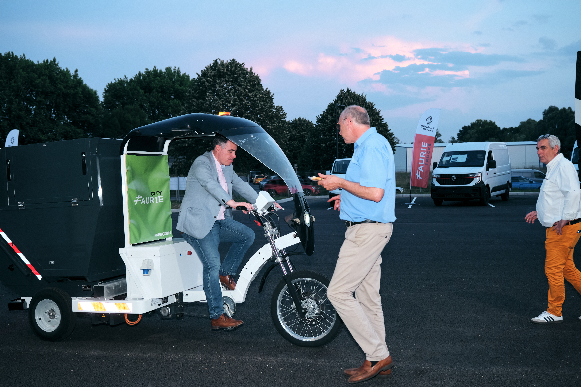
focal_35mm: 39
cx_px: 290
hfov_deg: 49.6
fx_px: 629
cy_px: 194
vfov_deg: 34.2
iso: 1600
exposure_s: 1/250
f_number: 4.5
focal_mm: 26
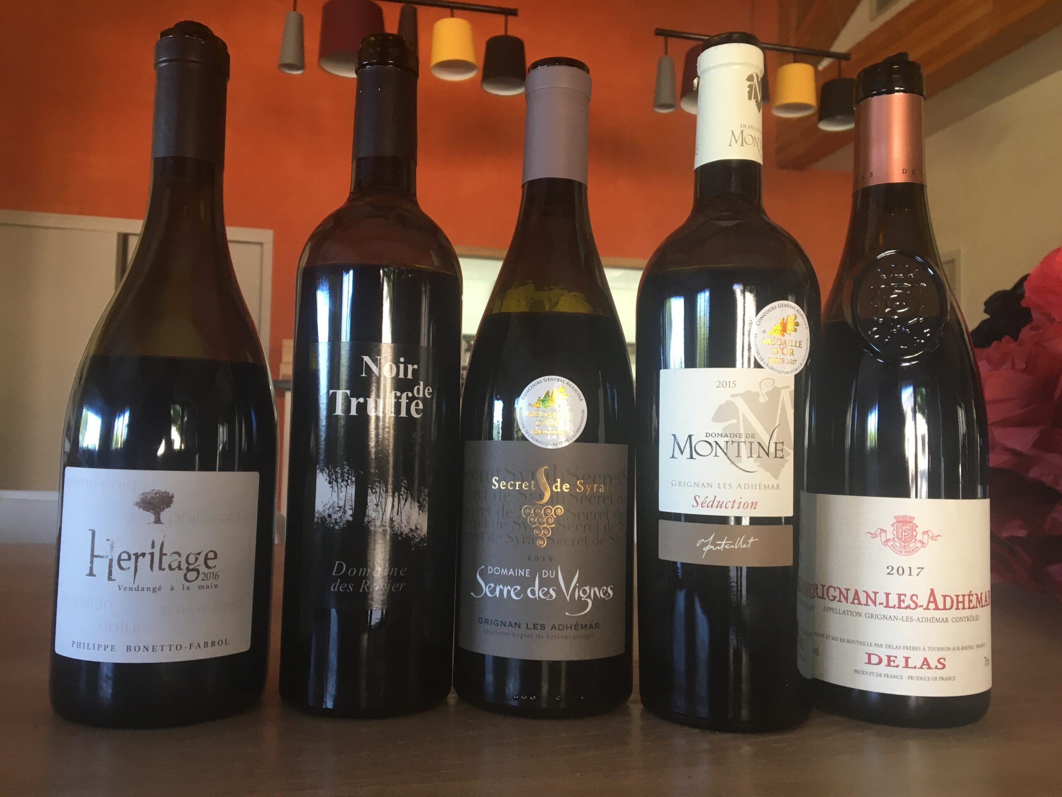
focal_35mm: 29
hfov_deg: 61.7
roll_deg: -2.4
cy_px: 398
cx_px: 531
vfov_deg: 48.2
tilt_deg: +3.3
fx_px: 890
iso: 80
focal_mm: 4.15
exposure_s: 1/33
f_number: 2.2
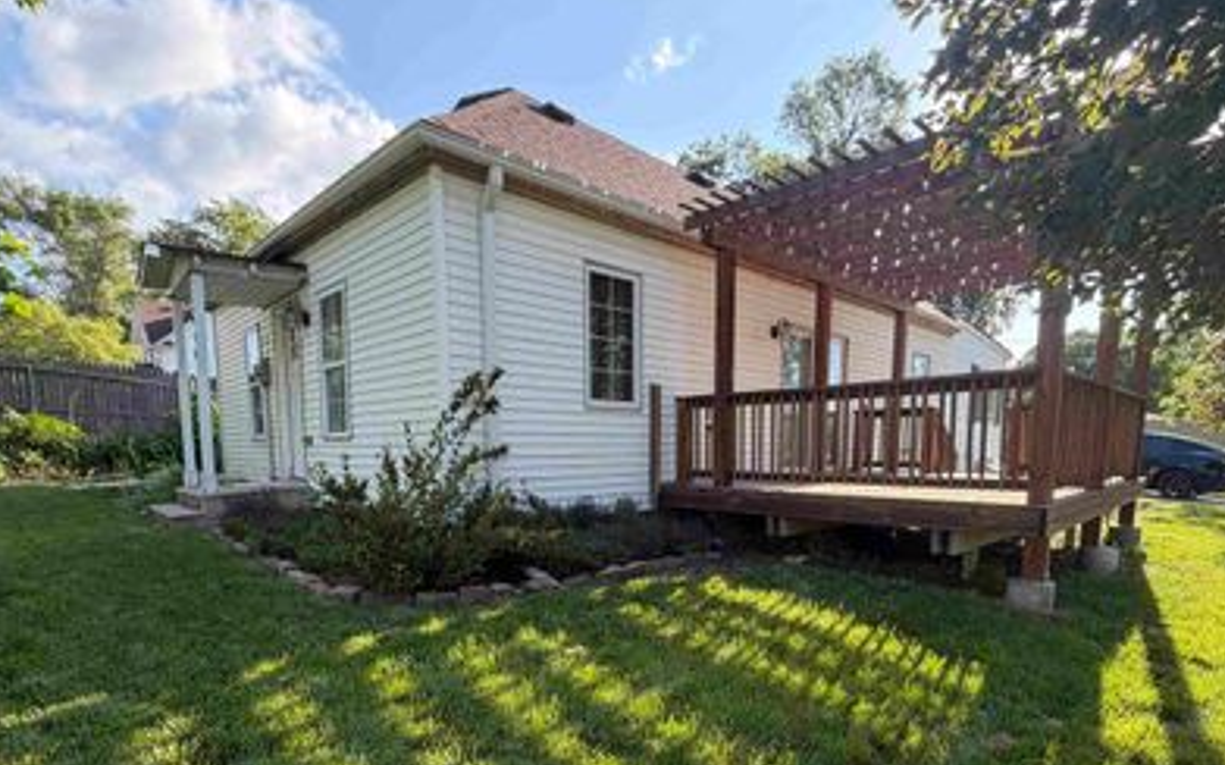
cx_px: 627
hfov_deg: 88.0
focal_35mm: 19
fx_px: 634
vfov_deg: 60.2
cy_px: 528
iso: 50
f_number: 2.2
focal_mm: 2.22
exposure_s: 1/261
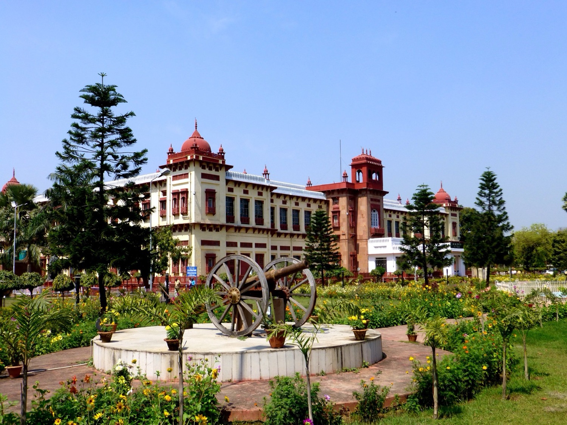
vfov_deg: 41.8
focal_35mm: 34
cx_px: 284
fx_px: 557
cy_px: 212
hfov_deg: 54.0
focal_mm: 6.1
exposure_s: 1/1000
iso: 100
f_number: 3.7
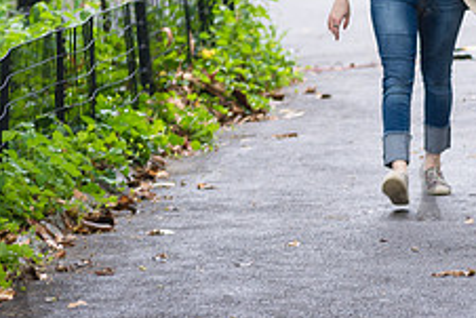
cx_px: 428
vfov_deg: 4.3
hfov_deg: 6.4
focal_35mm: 321
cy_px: -20
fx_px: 4247
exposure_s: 1/100
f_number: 4.5
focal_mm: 125
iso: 400
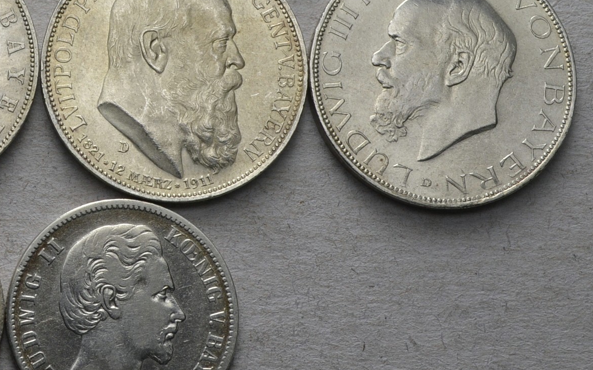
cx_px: 9
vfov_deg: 13.5
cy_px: 41
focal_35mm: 96
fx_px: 1551
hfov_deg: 21.0
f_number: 14
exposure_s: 1/250
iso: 400
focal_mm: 30
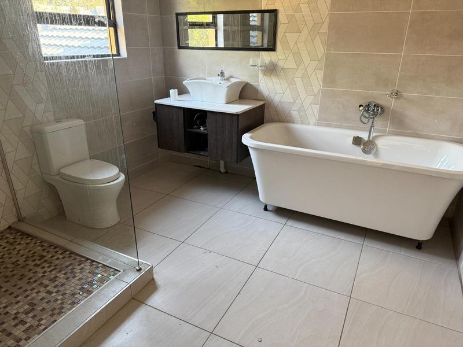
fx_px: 321
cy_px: 174
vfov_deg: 56.8
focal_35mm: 24
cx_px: 232
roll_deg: -1.2
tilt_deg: -22.2
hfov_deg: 71.6
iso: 250
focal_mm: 6.76
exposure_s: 1/60
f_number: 1.78
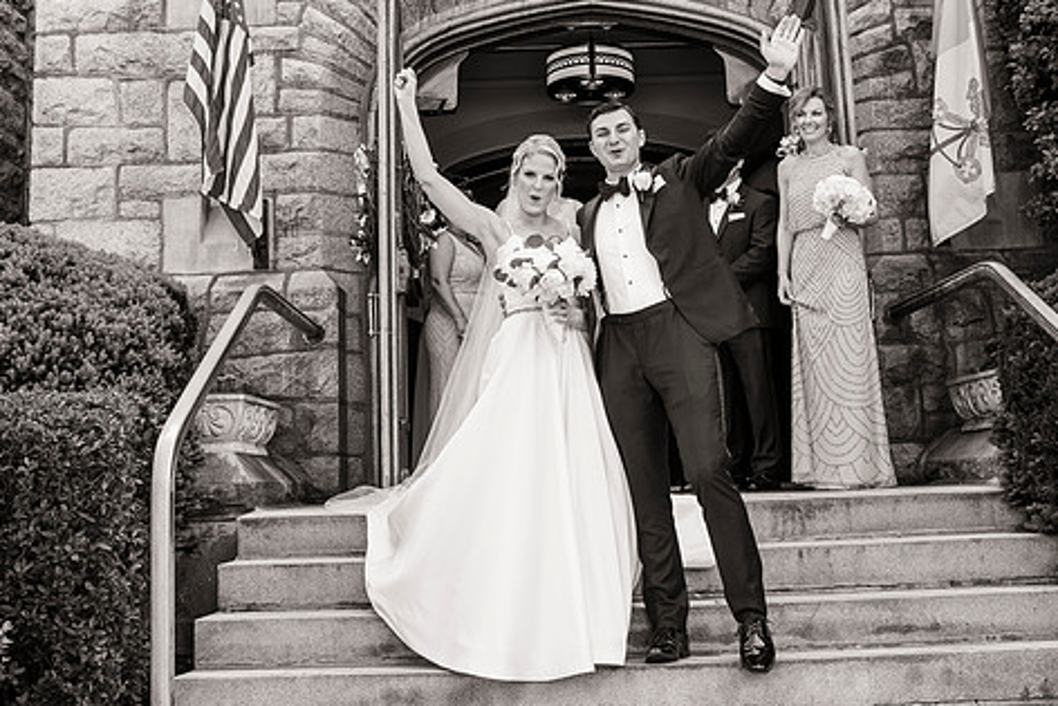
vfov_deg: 31.1
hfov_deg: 45.4
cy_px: 290
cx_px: 540
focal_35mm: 43
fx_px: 1264
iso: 640
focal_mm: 35
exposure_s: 1/500
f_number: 6.3
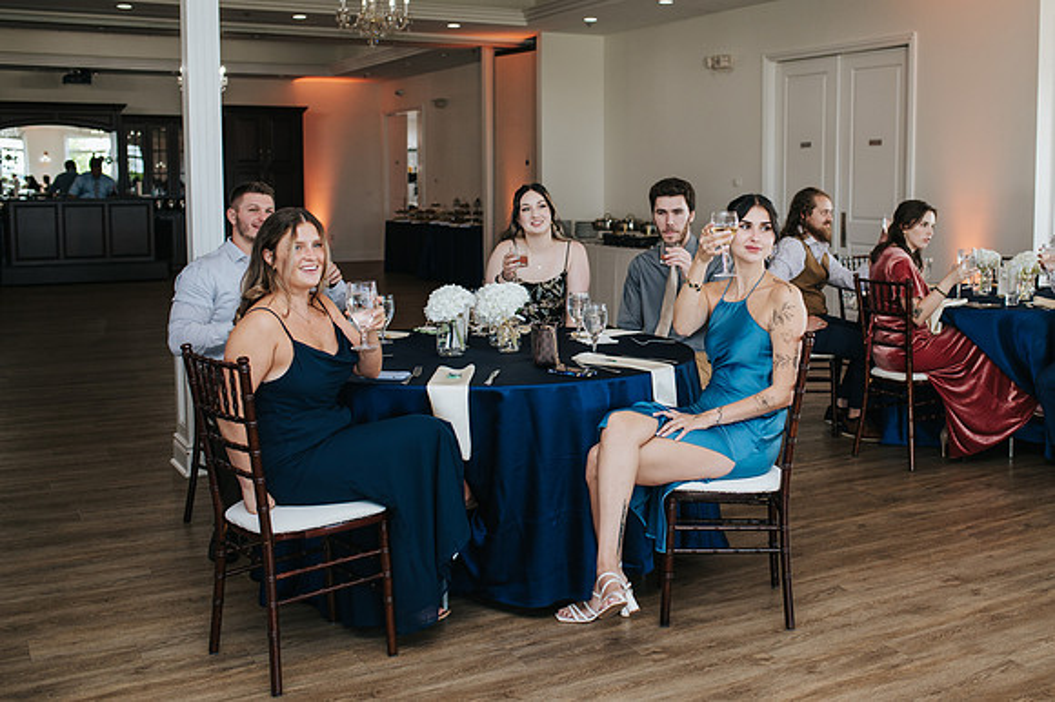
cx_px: 613
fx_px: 1194
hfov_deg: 47.5
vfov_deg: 32.7
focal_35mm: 41
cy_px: 294
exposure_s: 1/200
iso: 800
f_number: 3.2
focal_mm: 35
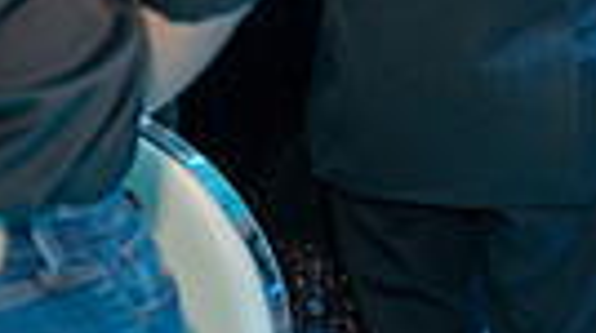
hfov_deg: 16.2
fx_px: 1721
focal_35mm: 109
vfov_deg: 11.0
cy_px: -2
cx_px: 1103
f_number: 2.8
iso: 1600
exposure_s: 1/125
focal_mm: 24
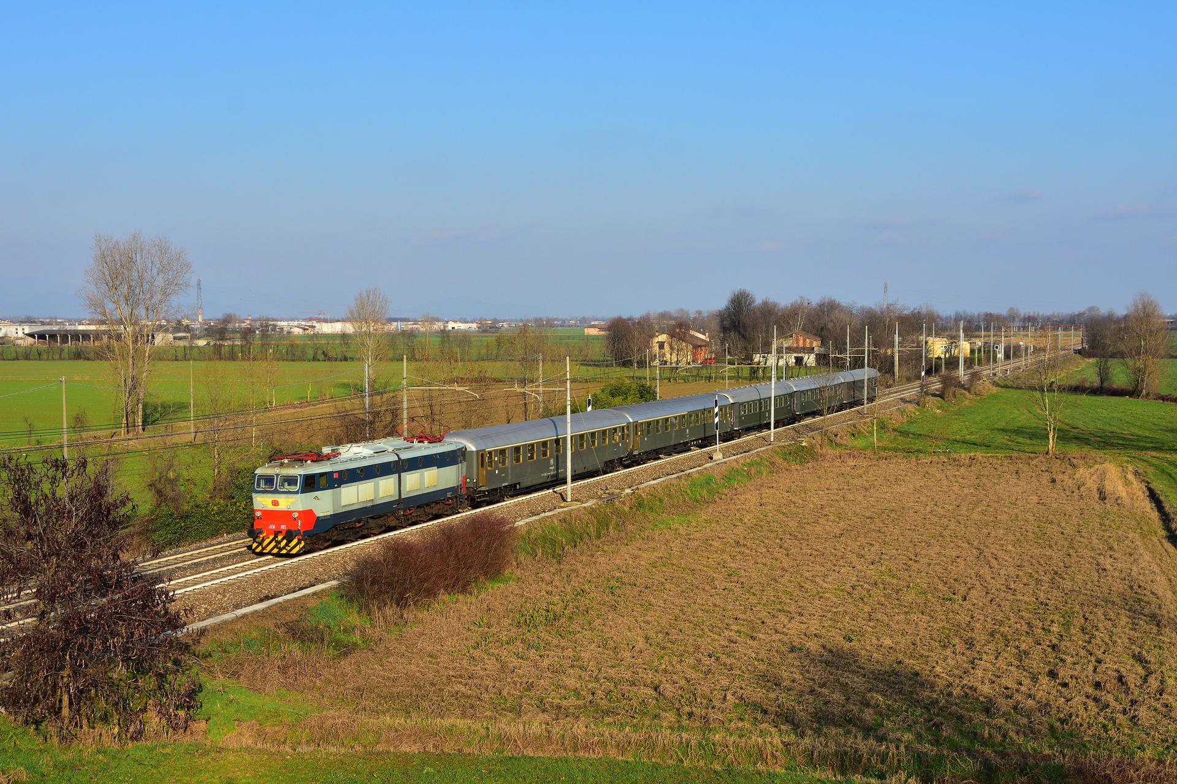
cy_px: 392
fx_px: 1569
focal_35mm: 48
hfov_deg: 41.1
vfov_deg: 28.1
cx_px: 588
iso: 250
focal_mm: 32
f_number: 7.1
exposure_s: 1/800
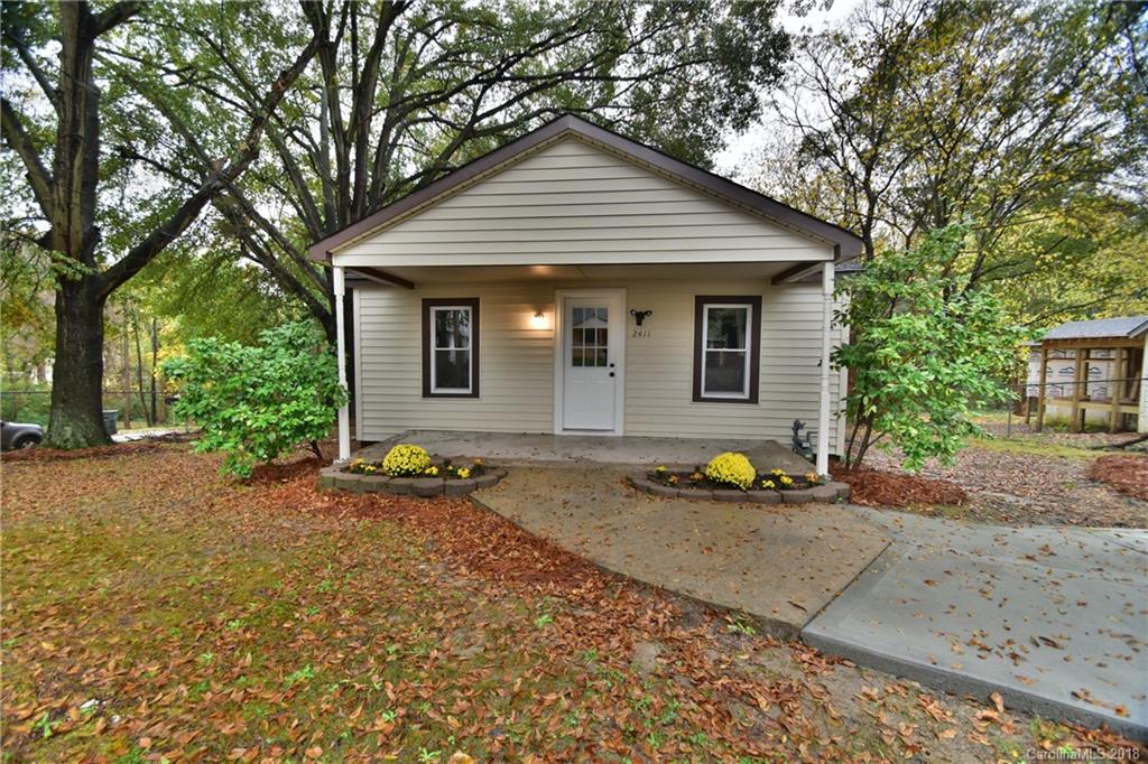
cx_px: 574
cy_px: 382
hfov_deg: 100.4
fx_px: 478
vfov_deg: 77.3
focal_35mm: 15
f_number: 5.6
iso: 500
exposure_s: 1/15
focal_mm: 10
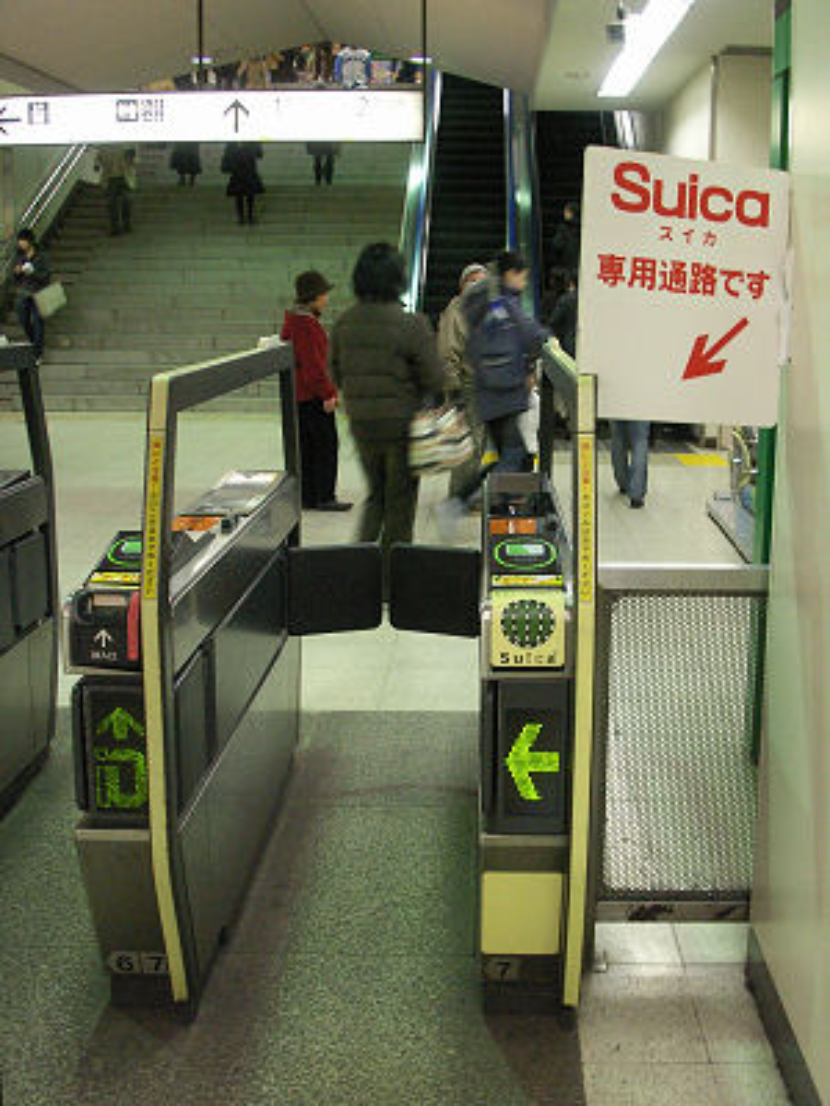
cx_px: 415
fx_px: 1183
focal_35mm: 37
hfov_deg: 38.7
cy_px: 553
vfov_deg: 50.1
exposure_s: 1/20
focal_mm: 7.7
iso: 160
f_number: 3.5
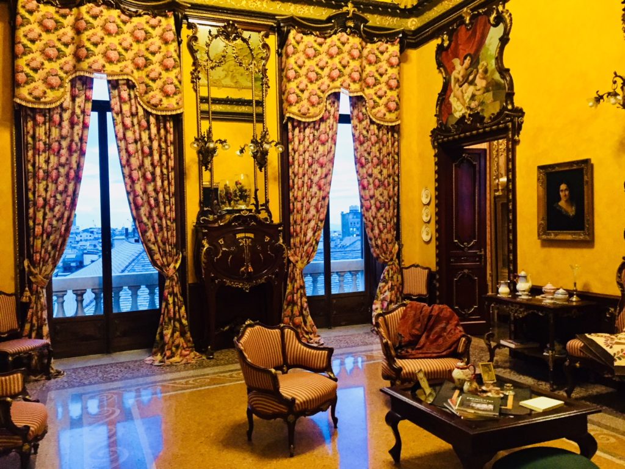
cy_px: 234
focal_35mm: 29
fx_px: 524
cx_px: 312
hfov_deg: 61.7
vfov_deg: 48.2
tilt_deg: -0.3
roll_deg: +0.5
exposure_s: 1/17
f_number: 2.2
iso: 320
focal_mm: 4.15
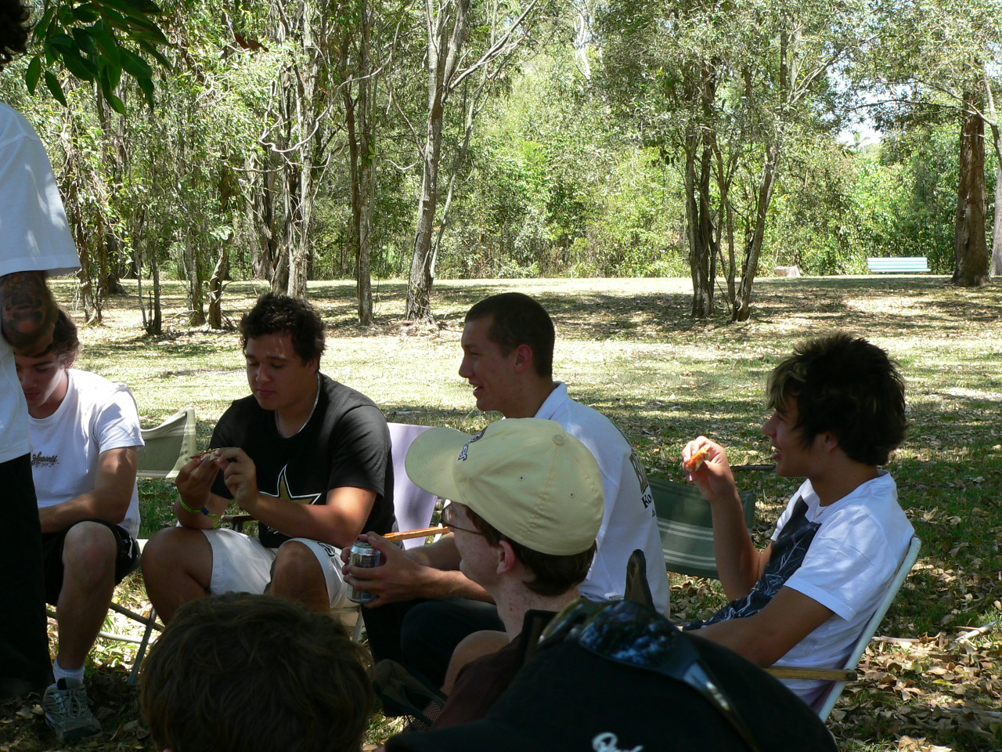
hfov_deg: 27.8
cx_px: 501
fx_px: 2026
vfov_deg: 21.0
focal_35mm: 70
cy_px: 376
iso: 80
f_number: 4
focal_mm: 11.6
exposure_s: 1/100
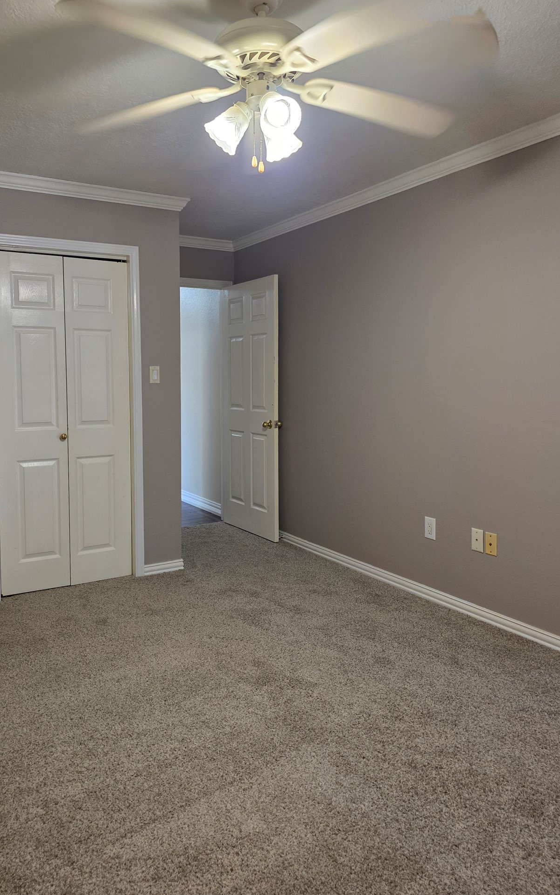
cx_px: 238
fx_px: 635
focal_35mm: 26
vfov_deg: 70.4
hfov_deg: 47.4
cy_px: 424
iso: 250
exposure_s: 1/120
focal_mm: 6.3
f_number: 1.7
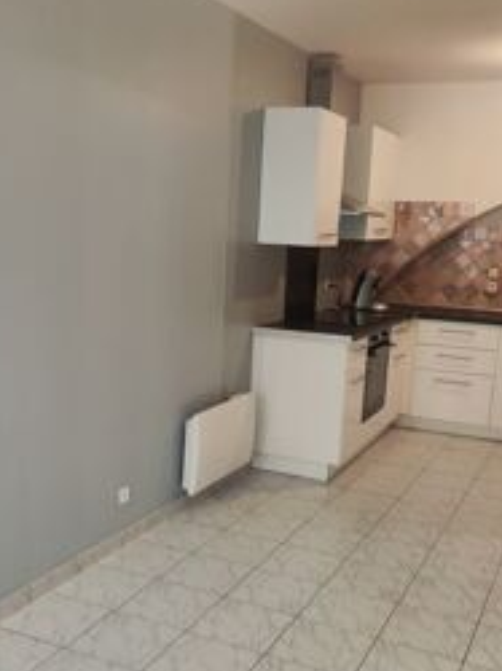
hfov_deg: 35.1
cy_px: 428
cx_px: 228
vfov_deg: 45.3
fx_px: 794
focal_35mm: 41
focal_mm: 5.59
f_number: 1.88
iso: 157
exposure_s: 1/100
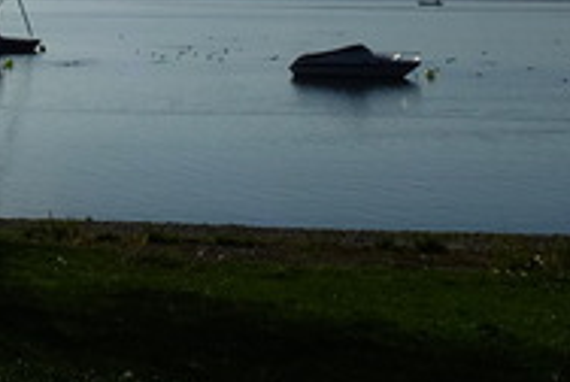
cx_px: -212
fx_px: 1935
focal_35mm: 122
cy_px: -312
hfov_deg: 15.8
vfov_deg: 10.6
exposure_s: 1/500
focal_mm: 10.6
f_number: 11
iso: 125
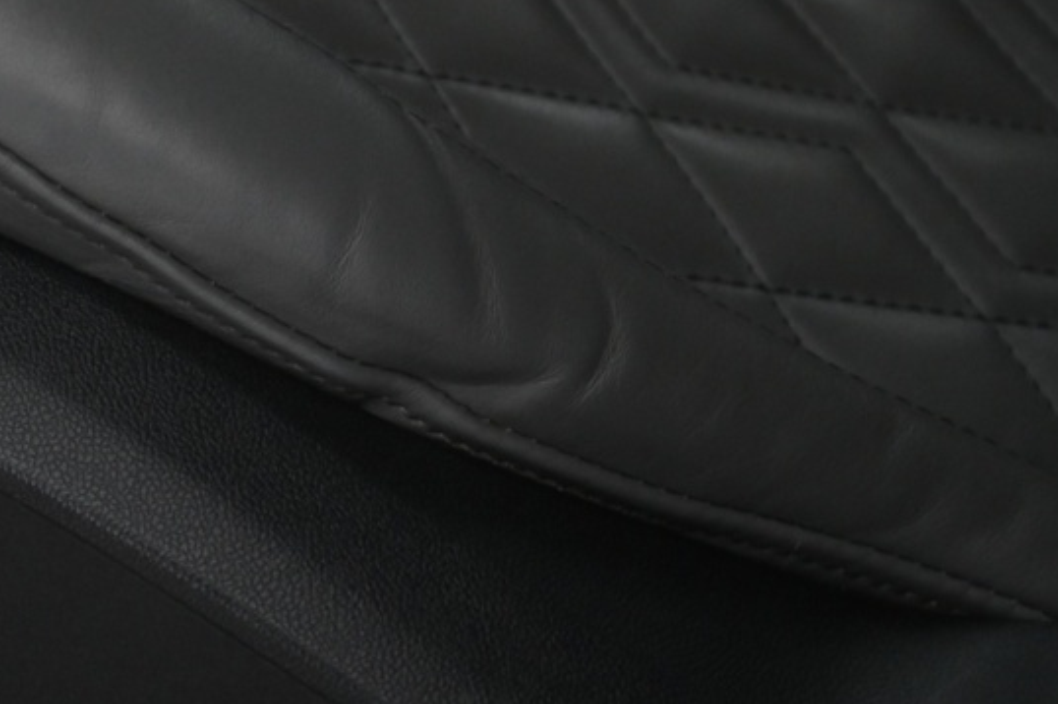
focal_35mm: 175
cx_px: -494
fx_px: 5140
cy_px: 476
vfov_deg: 7.8
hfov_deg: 11.3
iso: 2000
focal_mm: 58
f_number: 4
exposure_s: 1/20
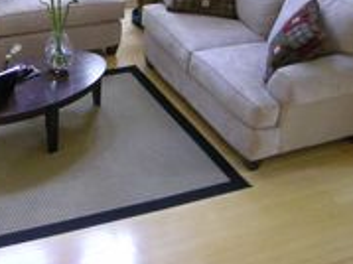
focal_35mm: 72
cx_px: 22
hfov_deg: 26.0
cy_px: 6
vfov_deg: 19.9
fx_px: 734
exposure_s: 1/19.5
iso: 400
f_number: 2.8
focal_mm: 5.7
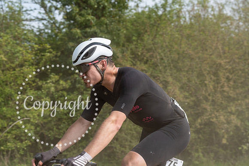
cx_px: 124
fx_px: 484
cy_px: 83
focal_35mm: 70
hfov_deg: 28.8
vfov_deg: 19.5
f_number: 5
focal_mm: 70
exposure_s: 1/1000
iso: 250
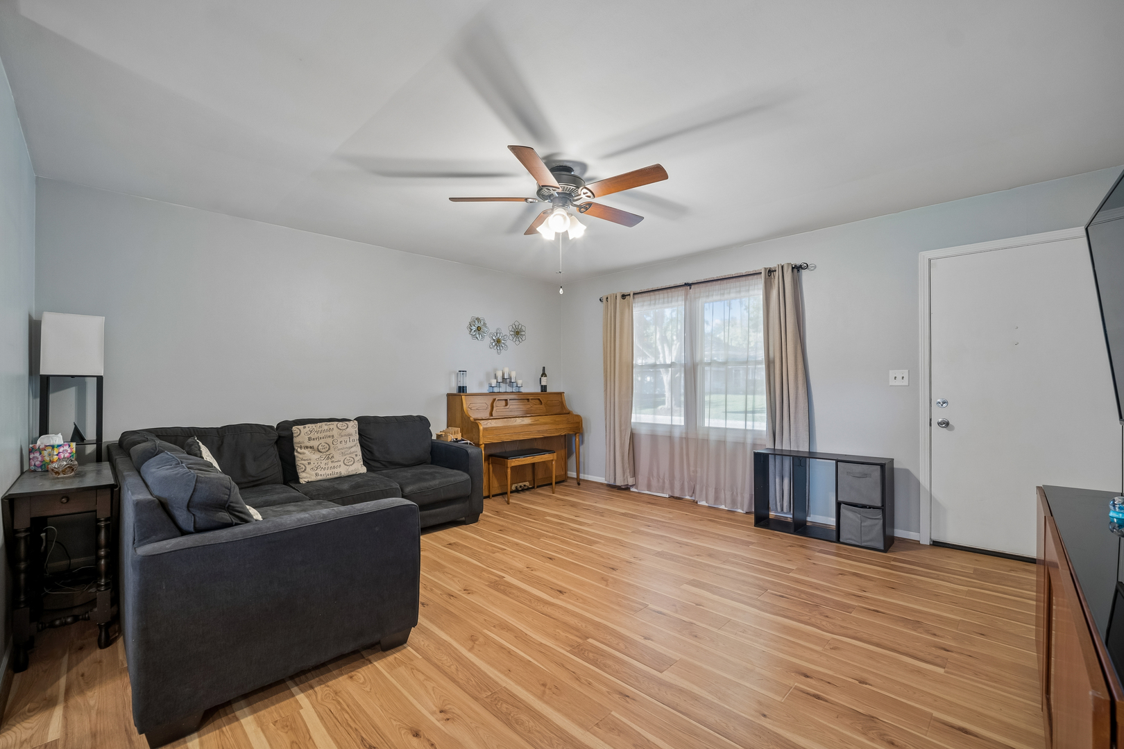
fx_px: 437
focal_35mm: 14
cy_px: 374
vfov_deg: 81.2
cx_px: 562
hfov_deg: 104.3
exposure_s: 1/13
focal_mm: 14
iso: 640
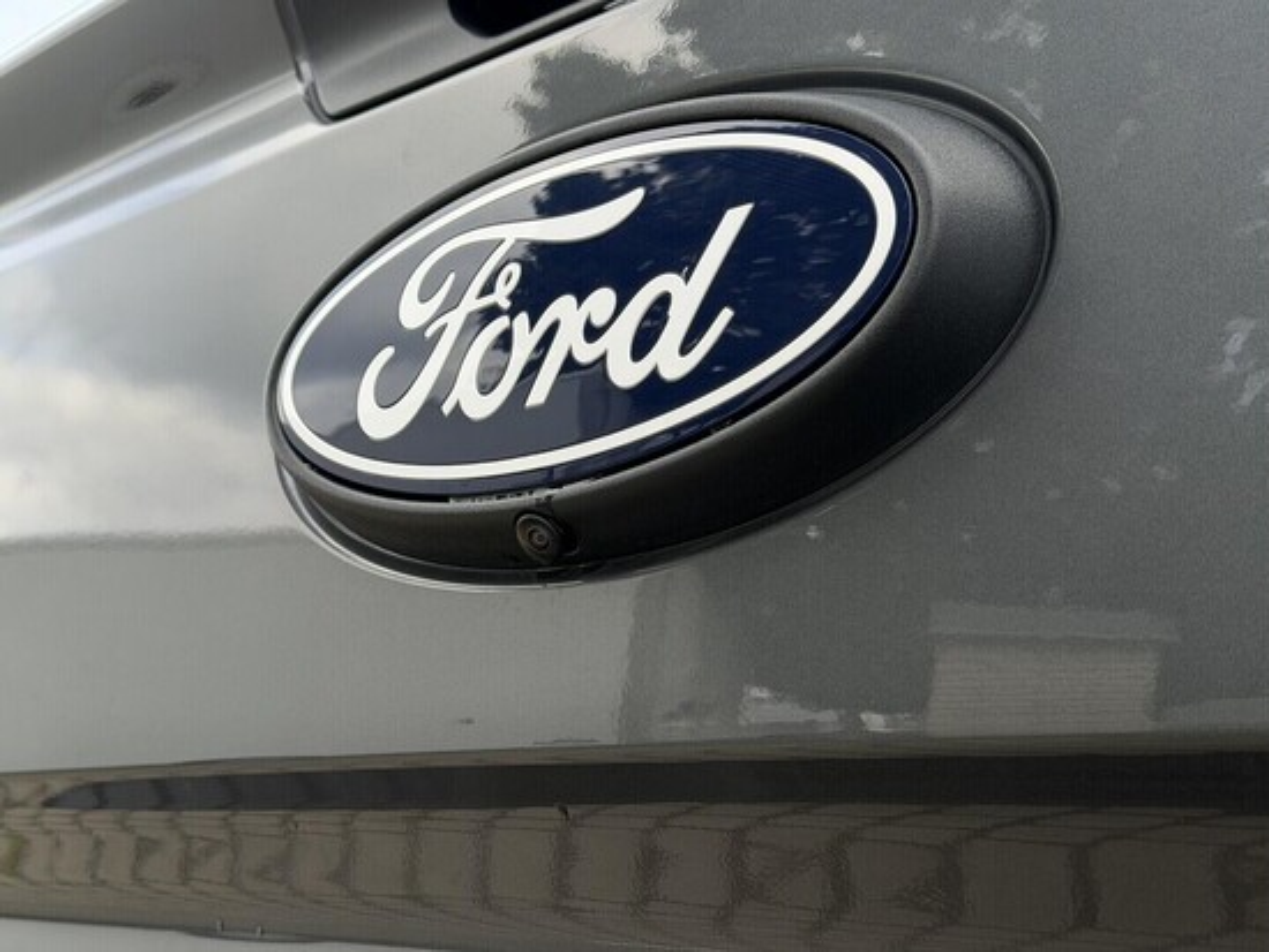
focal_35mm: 48
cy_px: 476
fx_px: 1760
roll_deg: -2.9
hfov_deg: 39.6
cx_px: 634
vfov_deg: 30.3
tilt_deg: +12.9
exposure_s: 1/810
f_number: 1.78
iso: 64
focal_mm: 6.76
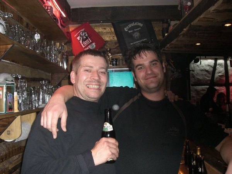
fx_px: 255
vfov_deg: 37.7
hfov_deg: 49.0
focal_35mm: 38
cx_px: 116
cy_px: 87
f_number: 2.7
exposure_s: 1/60
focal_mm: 6.2
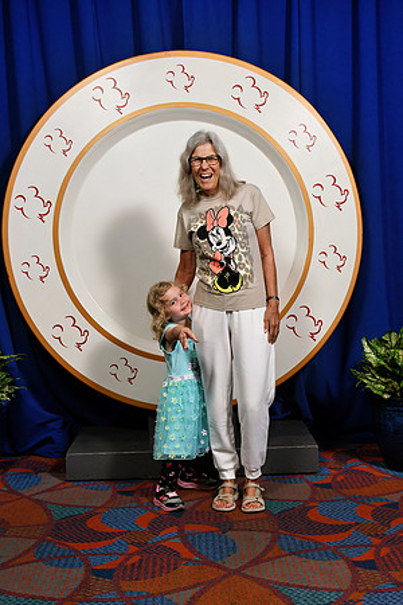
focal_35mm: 45
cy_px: 302
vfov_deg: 43.6
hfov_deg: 29.9
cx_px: 202
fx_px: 756
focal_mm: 30
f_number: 7.1
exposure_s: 1/125
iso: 1000
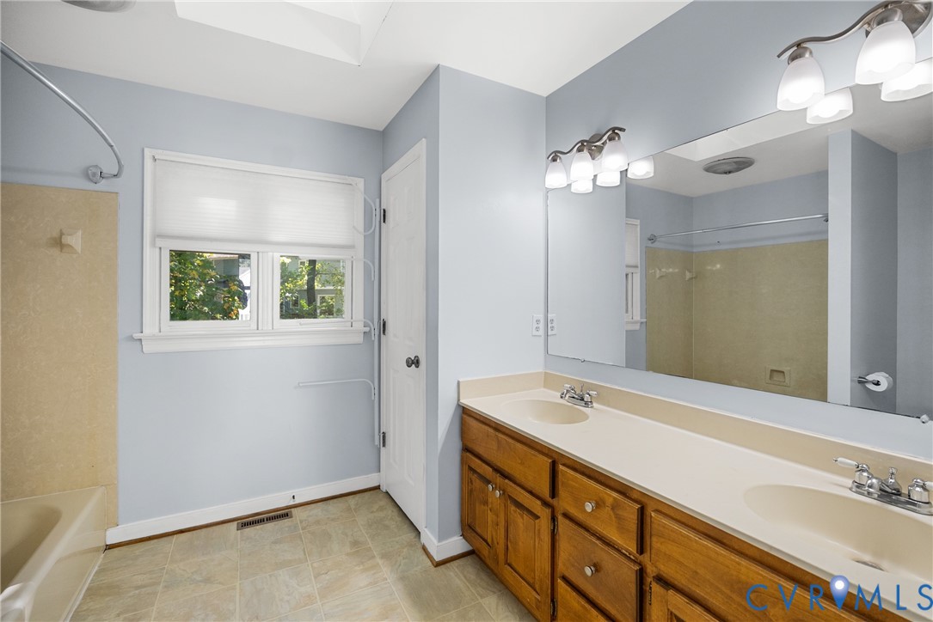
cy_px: 311
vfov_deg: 73.8
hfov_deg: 96.7
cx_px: 466
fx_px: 415
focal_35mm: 16
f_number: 4
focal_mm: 16
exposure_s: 1/80
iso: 1250
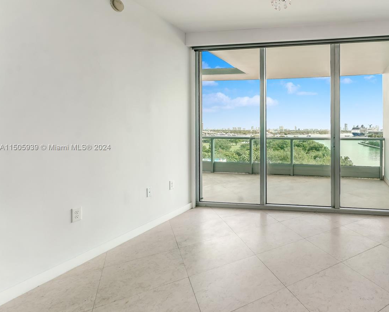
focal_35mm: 19
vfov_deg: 70.8
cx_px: 279
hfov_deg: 78.6
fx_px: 219
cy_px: 148
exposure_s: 1/100
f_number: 9
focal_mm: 14
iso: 200
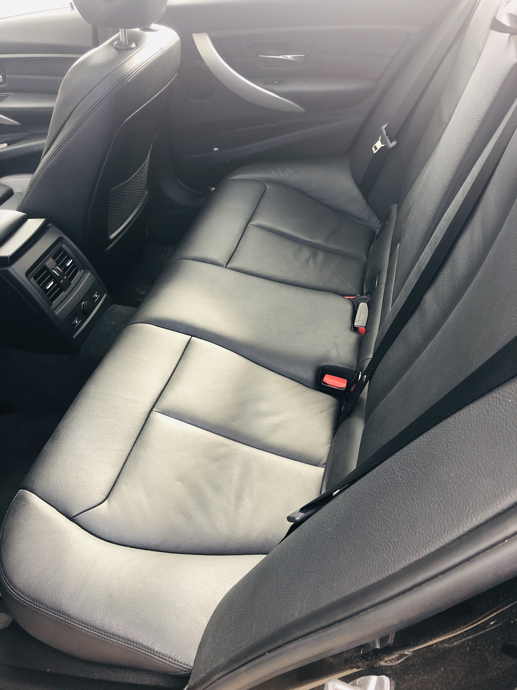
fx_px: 558
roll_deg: +5.4
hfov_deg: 49.7
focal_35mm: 28
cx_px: 258
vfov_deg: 63.4
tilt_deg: -39.6
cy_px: 345
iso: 25
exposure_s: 1/40
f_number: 1.8
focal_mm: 4
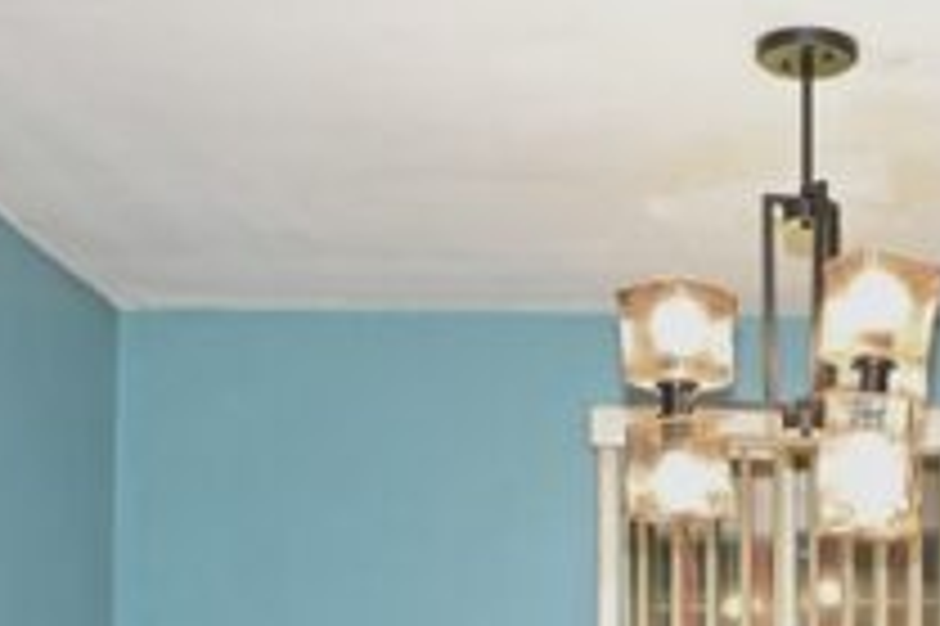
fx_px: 1800
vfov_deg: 18.3
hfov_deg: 27.9
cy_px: 826
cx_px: 886
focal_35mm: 69
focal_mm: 12
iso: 1250
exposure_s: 1/60
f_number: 4
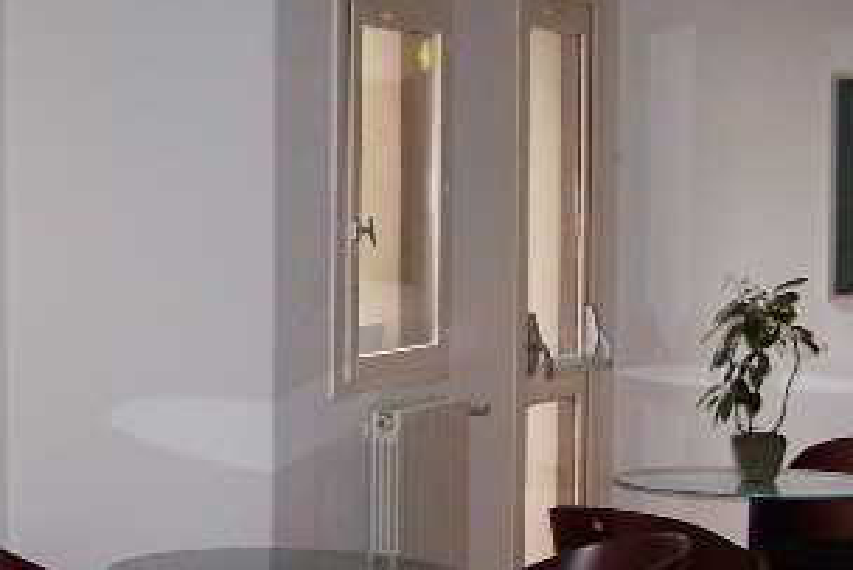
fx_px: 2465
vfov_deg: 13.1
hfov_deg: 19.2
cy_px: 404
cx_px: 67
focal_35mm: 104
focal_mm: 6.3
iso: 140
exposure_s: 1/60
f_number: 2.8
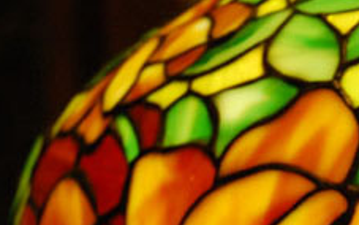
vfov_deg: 7.8
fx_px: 1620
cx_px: 406
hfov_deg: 12.4
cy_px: 334
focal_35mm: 166
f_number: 4.2
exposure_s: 1/40
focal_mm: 35
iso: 1000
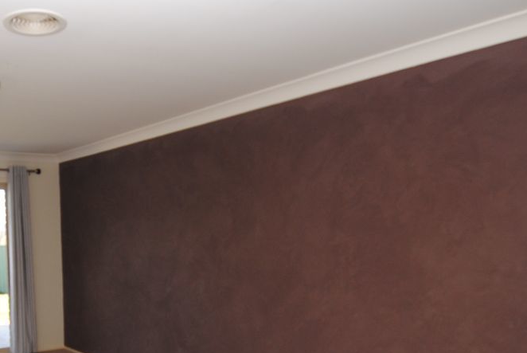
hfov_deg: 50.7
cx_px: 74
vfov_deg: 36.2
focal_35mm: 34
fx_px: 498
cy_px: 329
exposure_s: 1/60
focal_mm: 10
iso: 200
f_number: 4
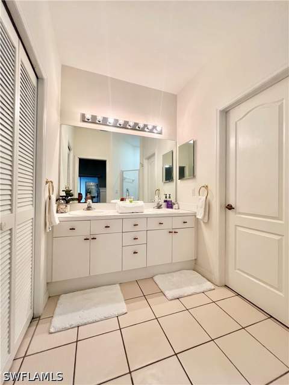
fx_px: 145
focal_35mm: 13
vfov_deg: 106.2
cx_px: 144
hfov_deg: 89.9
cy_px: 192
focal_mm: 1.57
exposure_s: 1/120
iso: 125
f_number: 1.8
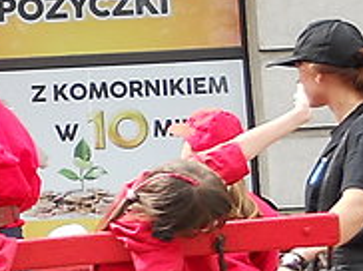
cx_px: -443
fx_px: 2126
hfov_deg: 9.0
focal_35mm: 203
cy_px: 182
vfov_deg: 7.3
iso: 80
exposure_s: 1/160
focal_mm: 6.72
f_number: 3.1
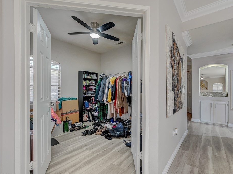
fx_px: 108
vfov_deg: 78.1
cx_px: 128
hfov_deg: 94.2
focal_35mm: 16
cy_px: 89
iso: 1000
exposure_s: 1/15
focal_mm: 14
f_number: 8
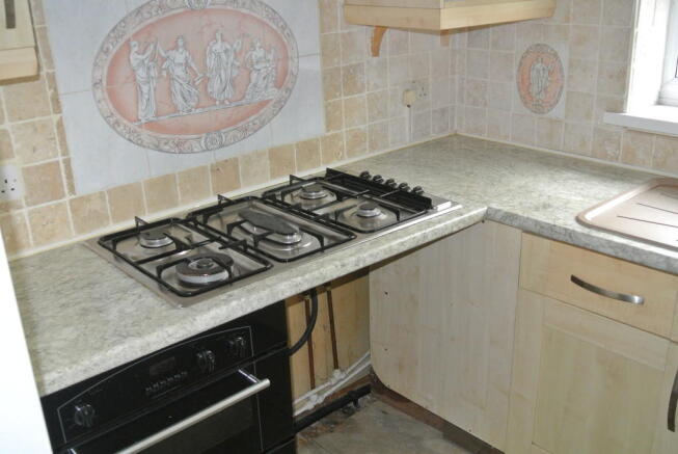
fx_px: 679
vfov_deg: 37.0
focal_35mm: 36
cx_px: 339
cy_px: 227
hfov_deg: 53.1
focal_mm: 13.6
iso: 800
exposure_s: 1/60
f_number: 4
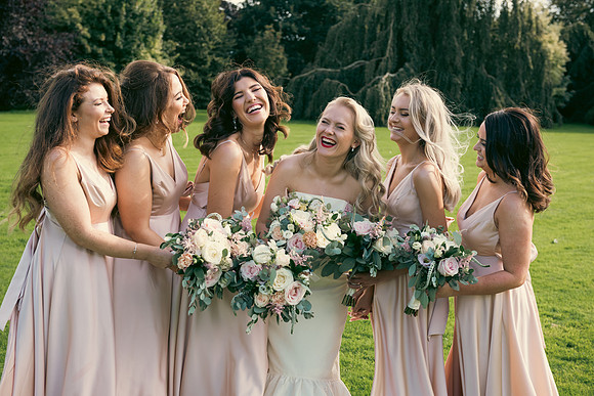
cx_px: 297
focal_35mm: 50
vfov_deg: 27.0
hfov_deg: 39.6
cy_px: 198
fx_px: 825
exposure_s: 1/320
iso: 125
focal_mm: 50
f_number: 5
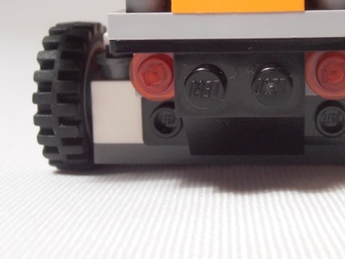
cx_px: 253
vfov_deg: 20.1
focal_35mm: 72
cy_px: 38
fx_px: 717
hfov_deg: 26.7
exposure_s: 1/15
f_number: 3.9
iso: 125
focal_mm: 6.61
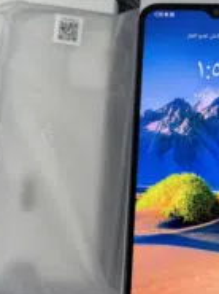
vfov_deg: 36.8
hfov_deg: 27.8
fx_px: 440
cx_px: 140
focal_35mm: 52
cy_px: 122
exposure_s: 1/83
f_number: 1.78
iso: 200
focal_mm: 6.76
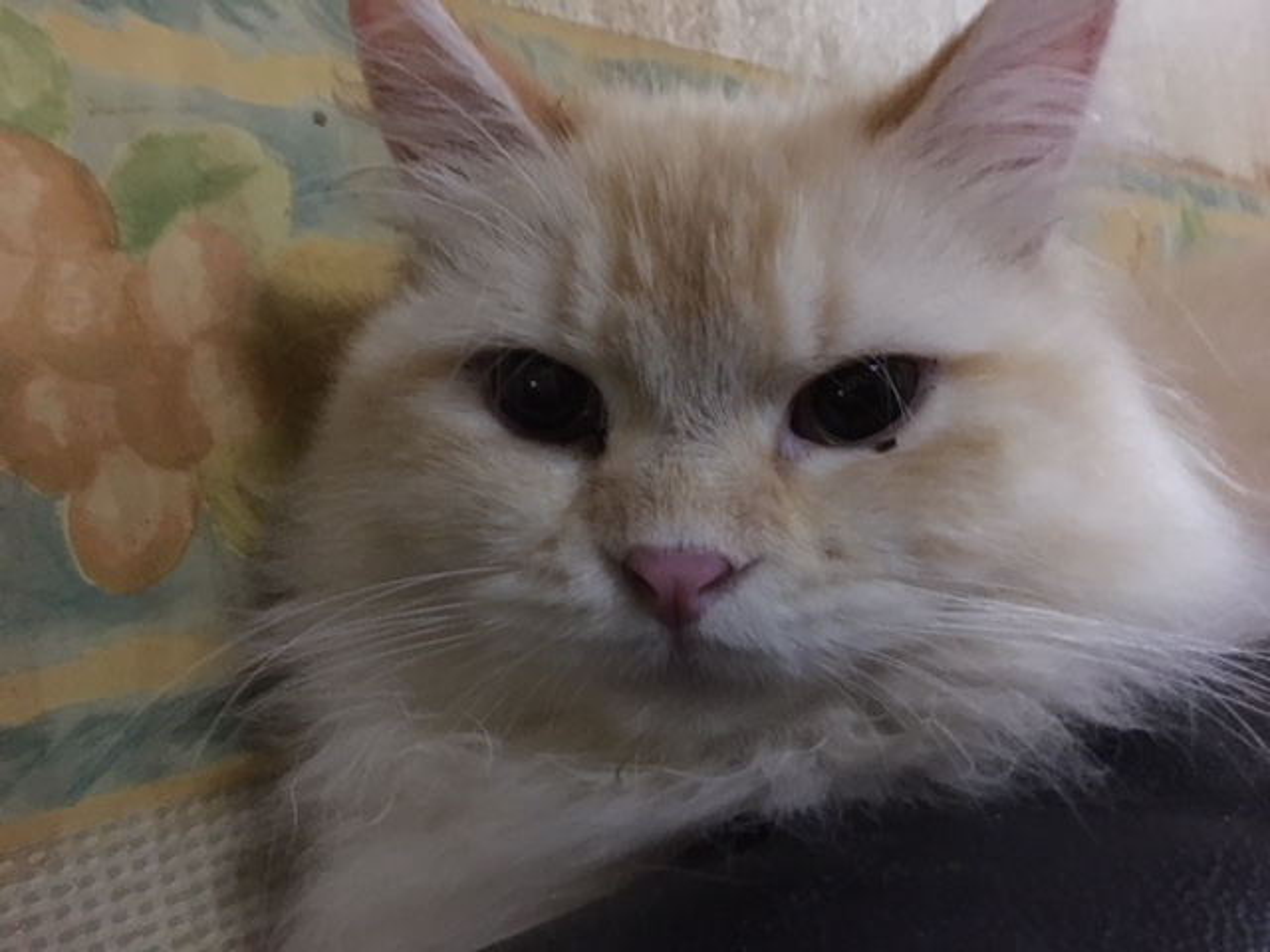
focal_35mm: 29
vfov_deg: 48.2
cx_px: 635
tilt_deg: +1.5
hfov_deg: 61.7
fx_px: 1064
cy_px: 476
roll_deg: +6.0
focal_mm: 4.15
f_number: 2.2
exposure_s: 1/15
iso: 640
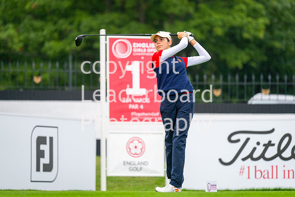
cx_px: 148
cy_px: 98
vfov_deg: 4.6
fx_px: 2459
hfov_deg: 6.9
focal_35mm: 300
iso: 400
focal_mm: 300
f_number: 4
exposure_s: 1/1250
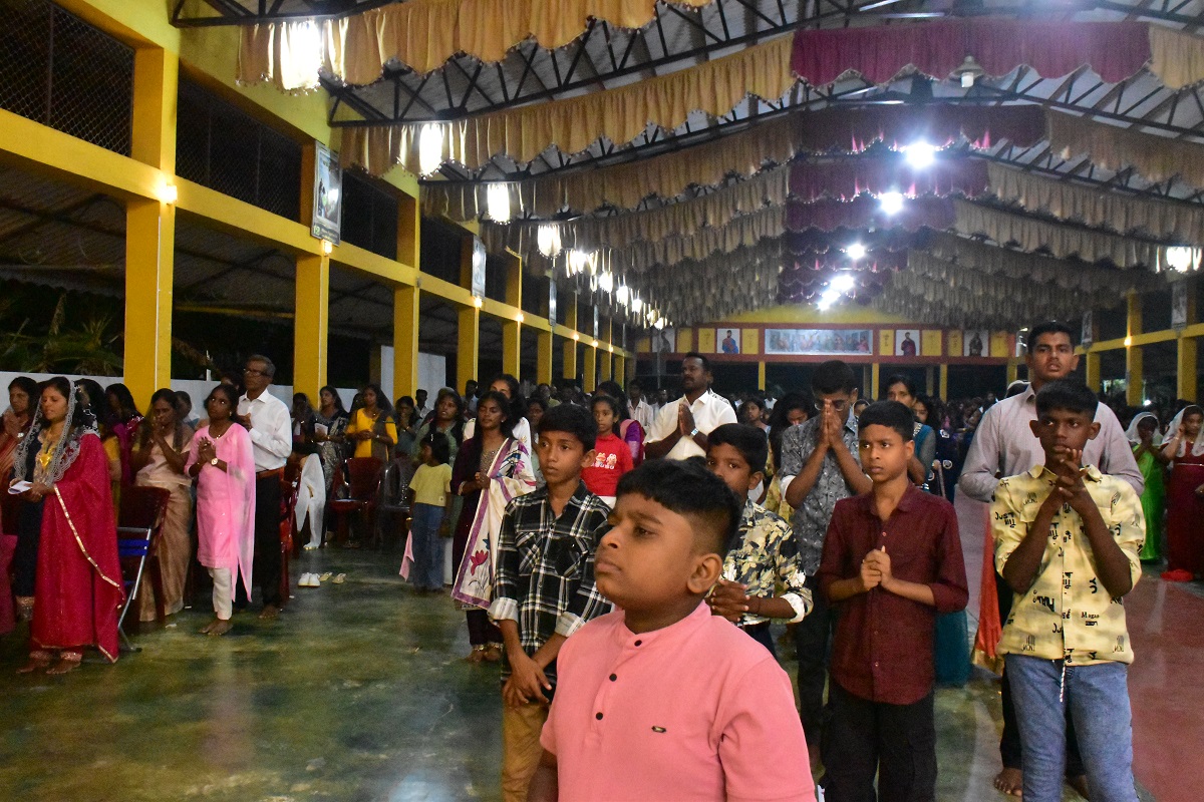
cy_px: 401
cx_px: 602
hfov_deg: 57.2
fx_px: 1104
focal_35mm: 33
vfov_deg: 40.0
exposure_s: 1/60
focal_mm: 22
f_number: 10
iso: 16000
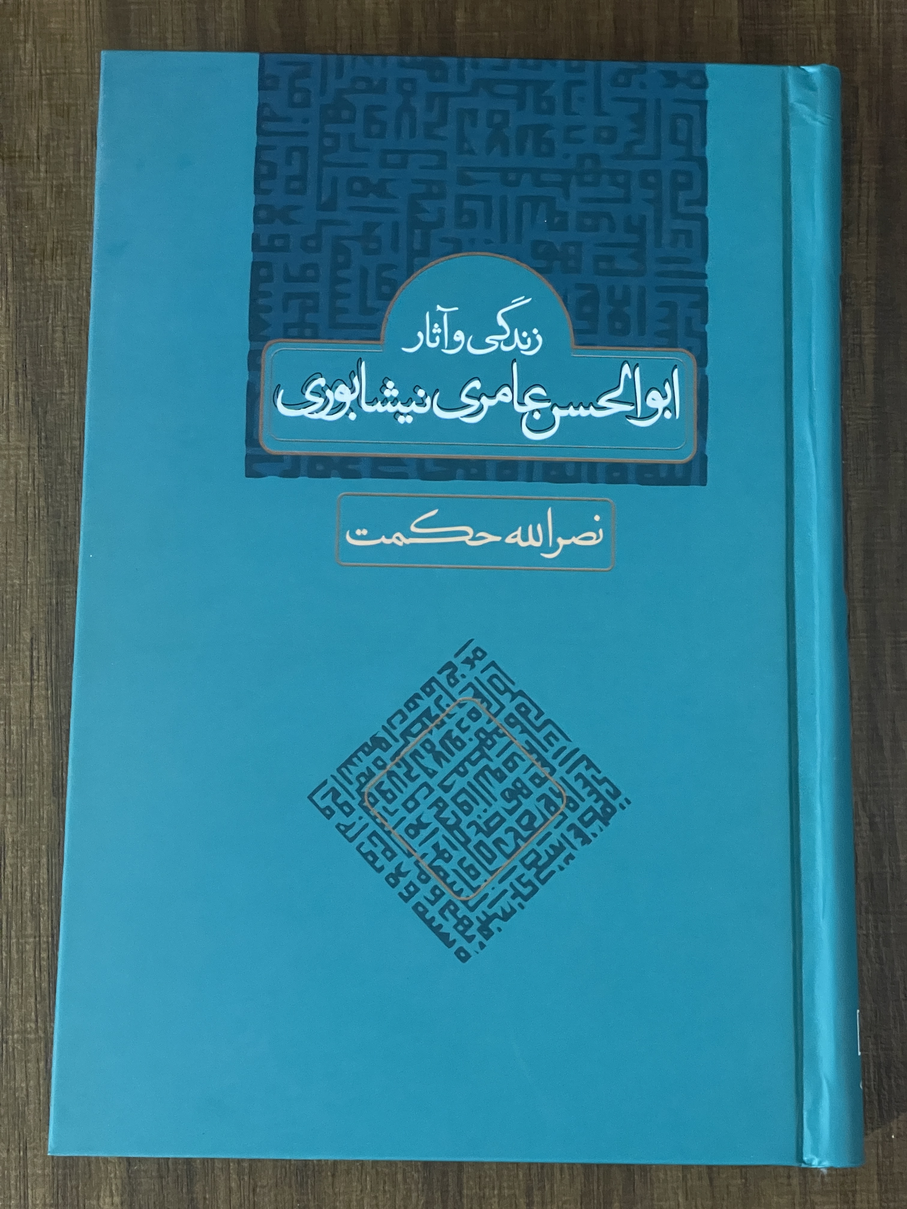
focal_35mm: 52
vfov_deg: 36.8
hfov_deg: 28.0
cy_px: 604
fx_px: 1817
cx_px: 454
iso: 1000
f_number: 2
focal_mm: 6
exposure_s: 1/30
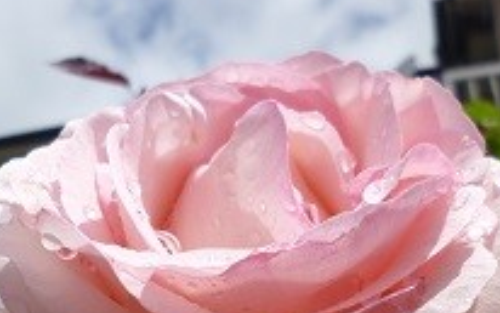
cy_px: 255
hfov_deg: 44.3
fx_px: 614
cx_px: 237
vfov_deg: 28.0
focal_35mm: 45
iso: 100
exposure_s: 1/250
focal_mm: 4.3
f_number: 9
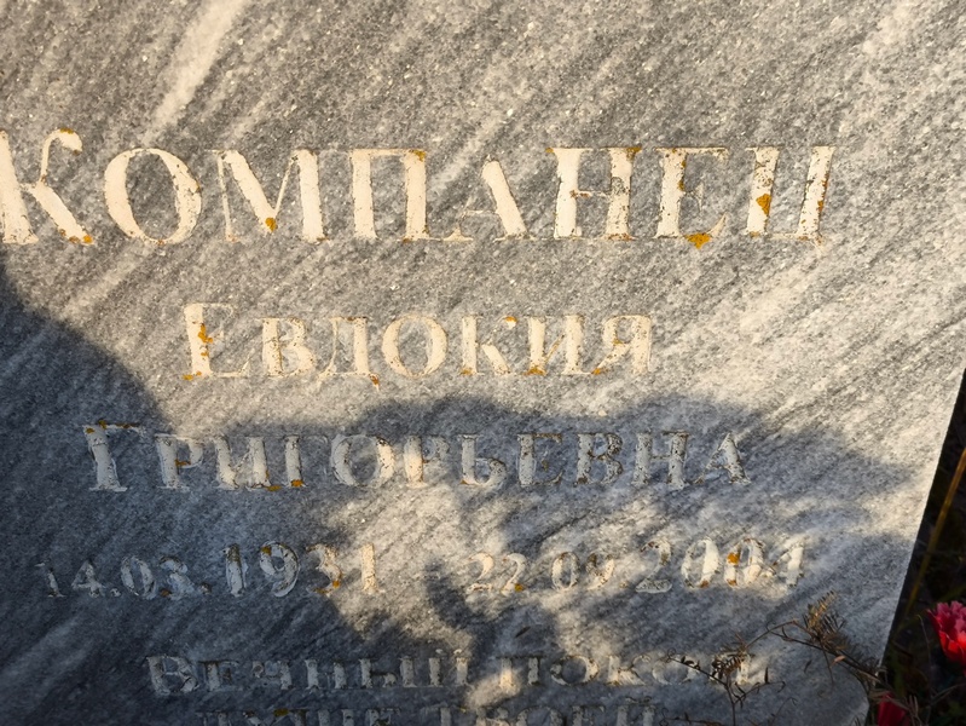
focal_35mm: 50
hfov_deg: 38.2
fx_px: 1396
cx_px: 483
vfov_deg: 29.1
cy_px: 363
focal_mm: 4.71
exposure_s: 1/240
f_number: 1.7
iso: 50
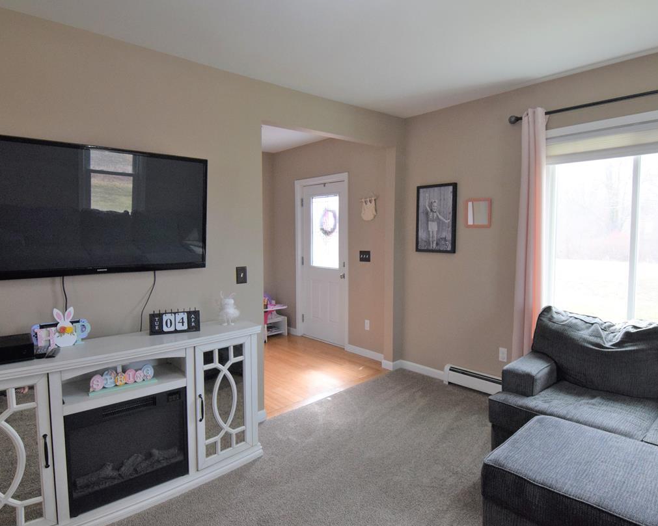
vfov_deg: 69.2
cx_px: 364
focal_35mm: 20
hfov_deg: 81.3
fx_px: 382
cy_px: 267
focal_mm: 11
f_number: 8
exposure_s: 1/250
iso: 1600
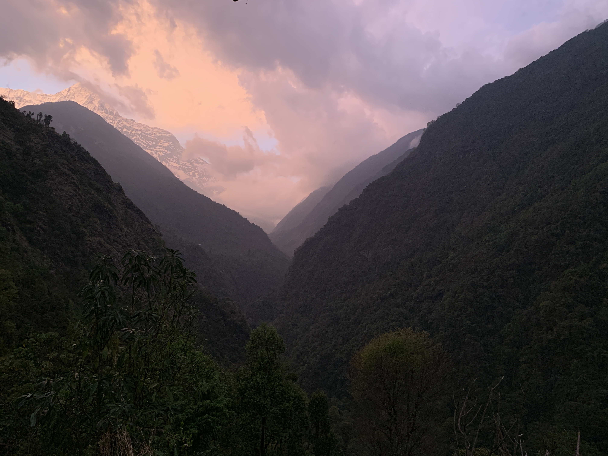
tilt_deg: +8.4
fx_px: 457
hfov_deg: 67.3
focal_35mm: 26
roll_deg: -0.4
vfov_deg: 53.1
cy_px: 228
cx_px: 304
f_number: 1.8
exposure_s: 1/60
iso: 125
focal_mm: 4.25
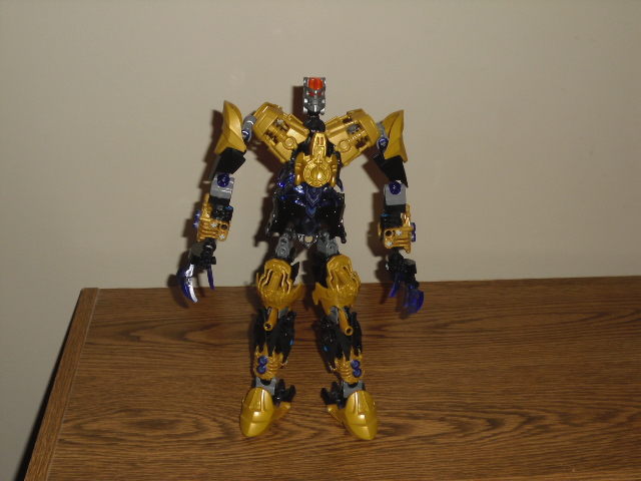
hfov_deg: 36.2
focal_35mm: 53
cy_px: 240
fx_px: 981
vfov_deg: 27.5
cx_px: 320
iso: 200
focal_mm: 9.4
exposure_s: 1/60
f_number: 3.8
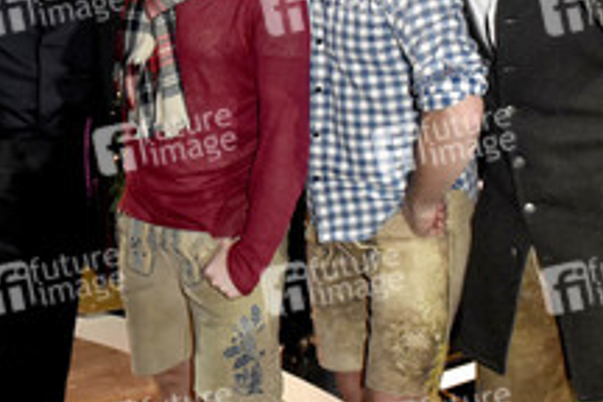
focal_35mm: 72
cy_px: 73
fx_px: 1207
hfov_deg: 27.3
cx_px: 91
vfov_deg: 18.7
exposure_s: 1/100
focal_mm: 23
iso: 1600
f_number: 6.3
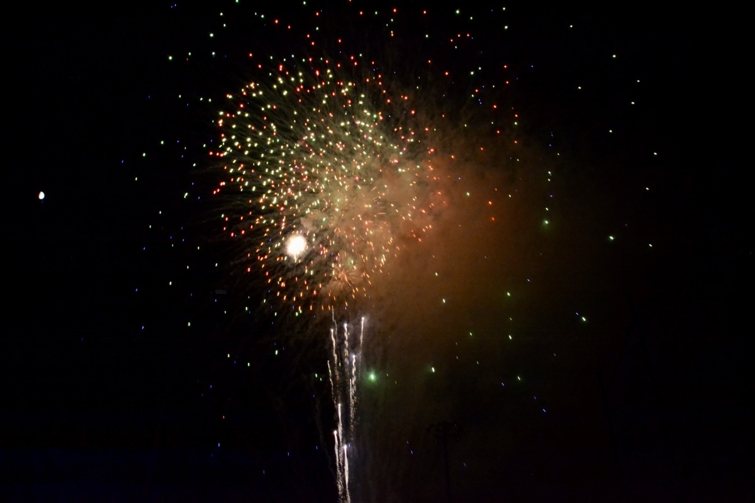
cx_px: 378
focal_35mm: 27
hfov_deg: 67.4
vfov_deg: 47.9
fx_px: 566
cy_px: 252
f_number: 20
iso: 3200
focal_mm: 18
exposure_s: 1/60
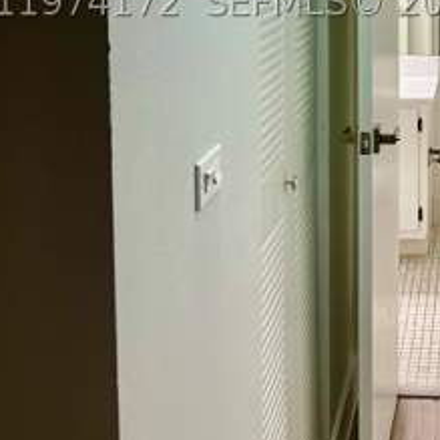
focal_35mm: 62
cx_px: 442
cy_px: 2
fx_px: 892
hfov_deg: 26.2
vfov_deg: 26.3
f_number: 1.78
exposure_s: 1/120
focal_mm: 6.86
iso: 160
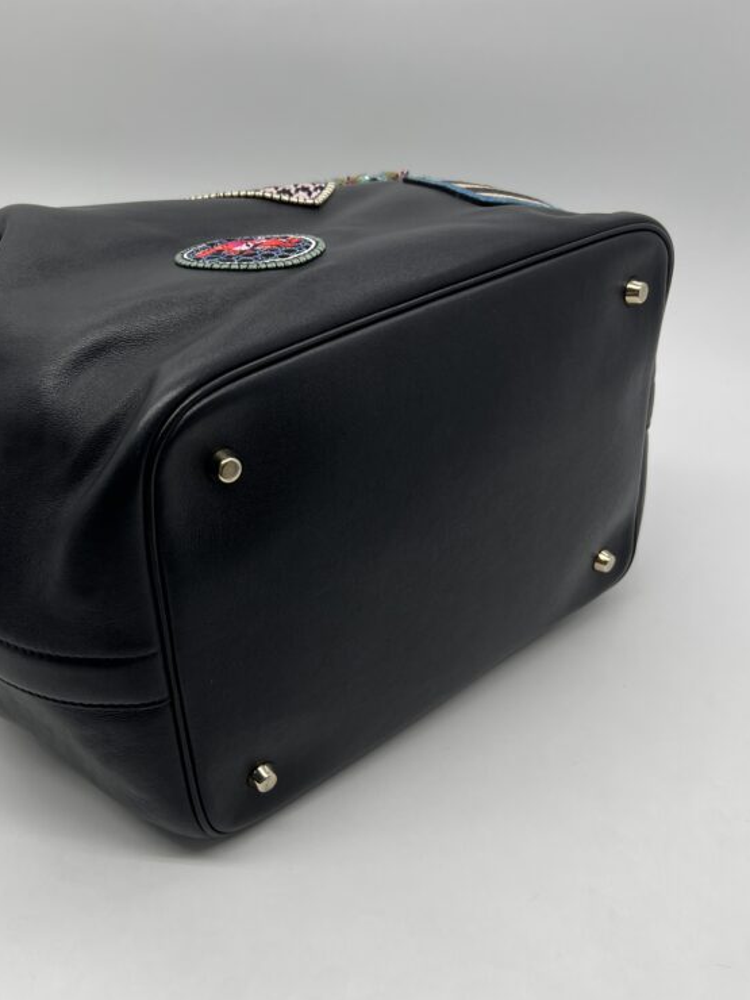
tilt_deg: -32.0
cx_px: 277
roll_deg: -1.6
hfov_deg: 39.4
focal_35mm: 36
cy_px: 496
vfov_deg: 51.4
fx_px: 1040
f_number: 1.5
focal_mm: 5.7
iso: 40
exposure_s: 1/172
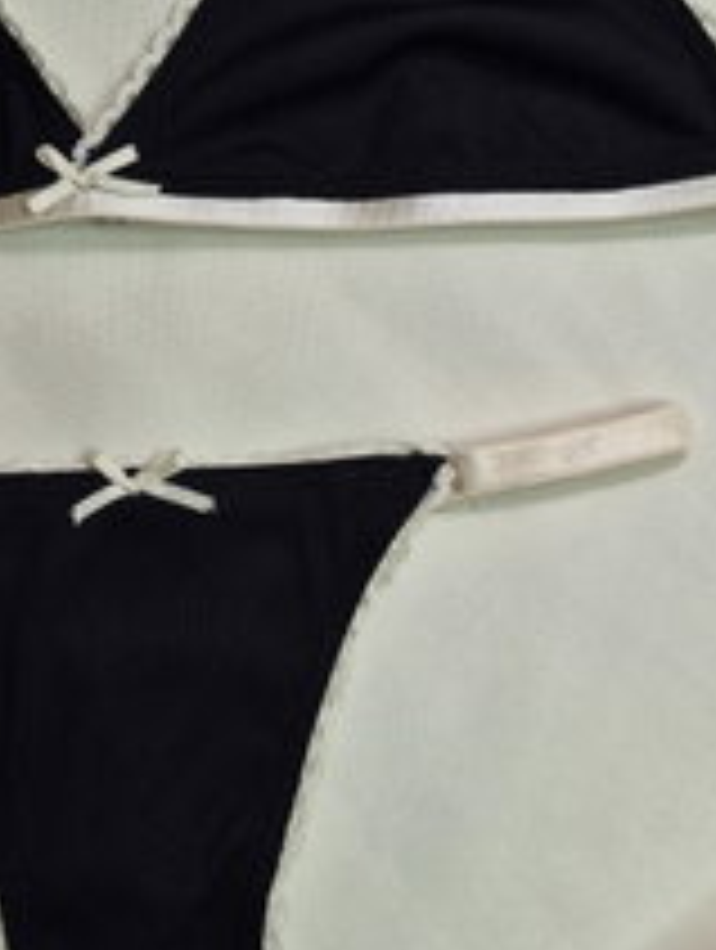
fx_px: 1595
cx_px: 104
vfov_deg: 33.0
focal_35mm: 58
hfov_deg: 24.7
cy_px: 358
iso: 250
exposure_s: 1/100
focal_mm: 5.4
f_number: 1.8
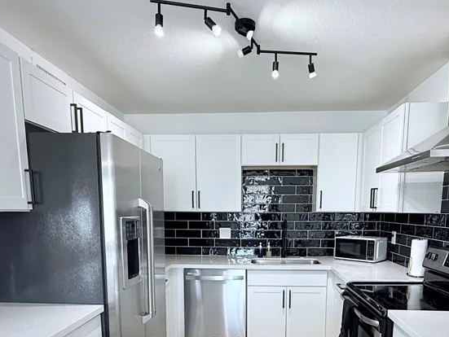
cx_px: 248
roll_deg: -0.8
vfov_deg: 50.5
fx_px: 337
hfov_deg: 67.1
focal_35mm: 26
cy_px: 260
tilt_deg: -7.8
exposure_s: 1/120
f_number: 2.2
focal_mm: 2.22
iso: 250
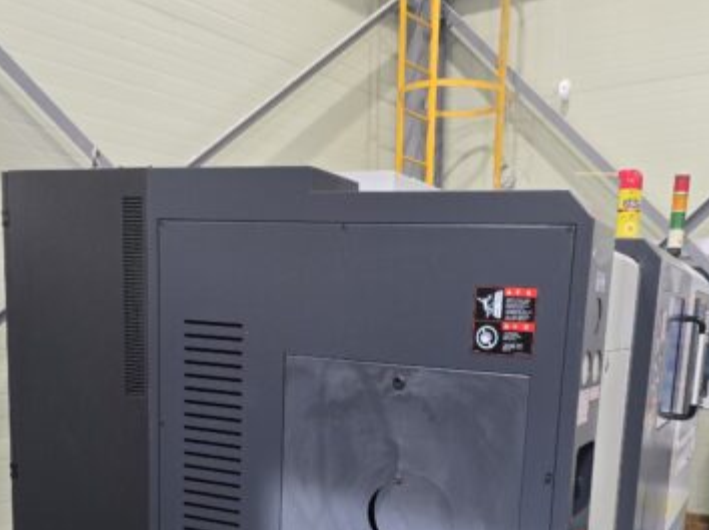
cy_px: 446
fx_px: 798
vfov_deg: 35.2
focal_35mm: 39
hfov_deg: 47.6
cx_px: 433
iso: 250
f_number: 1.7
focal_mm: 6.3
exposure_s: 1/120
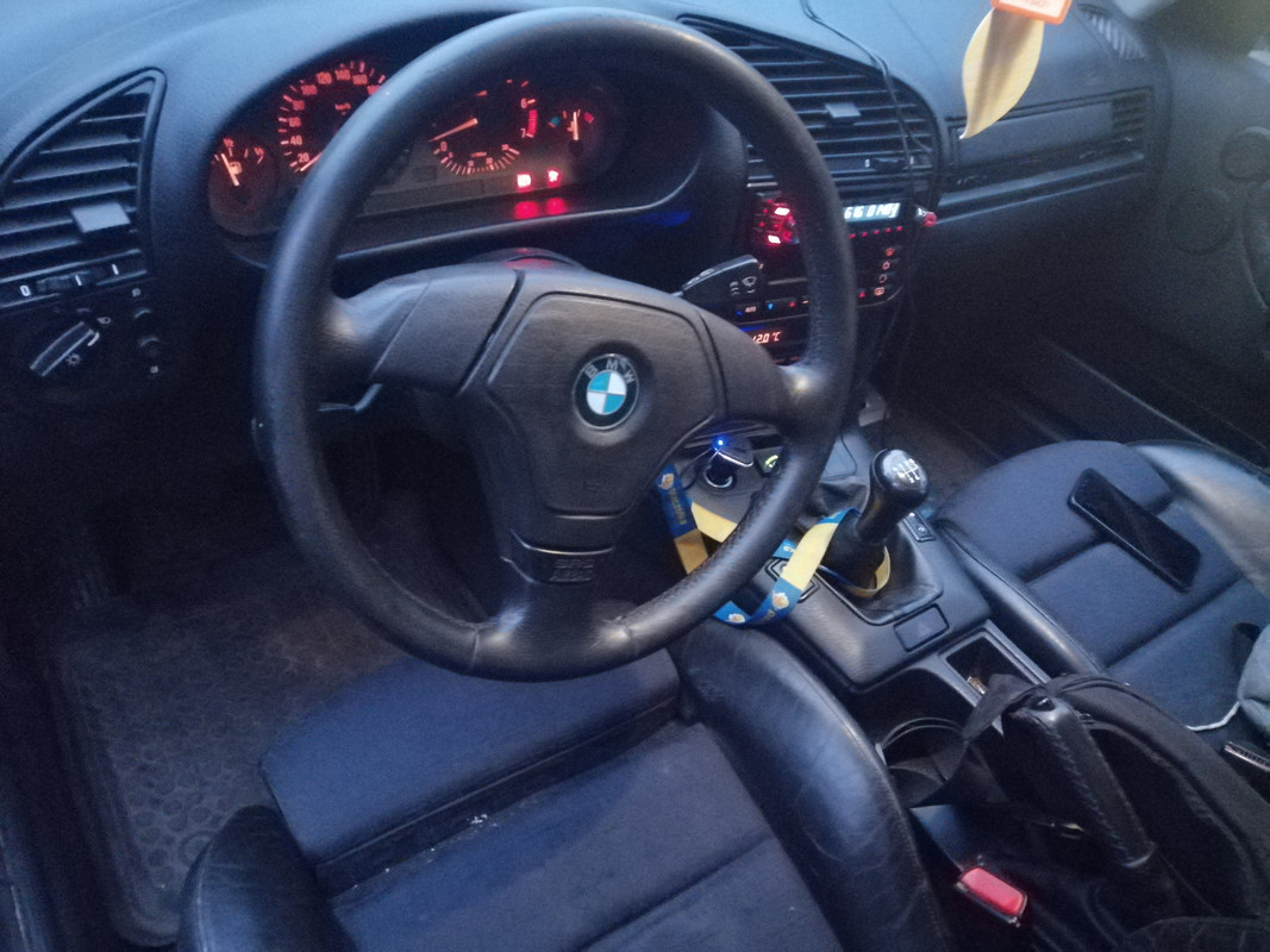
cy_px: 476
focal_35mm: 27
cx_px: 635
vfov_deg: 51.3
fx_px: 990
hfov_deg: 65.3
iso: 2500
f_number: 1.8
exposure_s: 1/12.5
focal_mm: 3.95
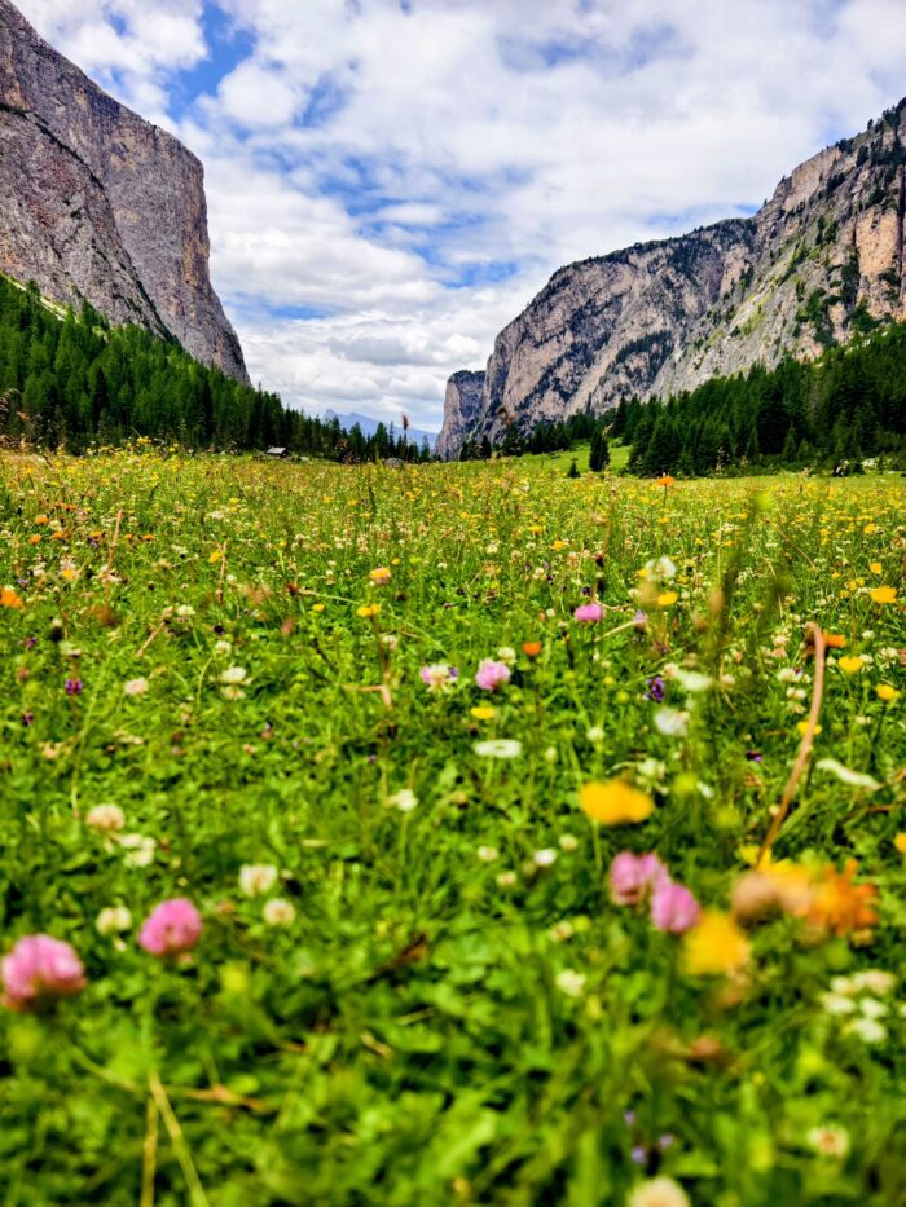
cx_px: 453
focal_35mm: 23
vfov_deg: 73.9
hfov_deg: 58.9
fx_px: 802
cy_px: 604
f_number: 1.75
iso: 50
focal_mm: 8.67
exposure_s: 1/4739
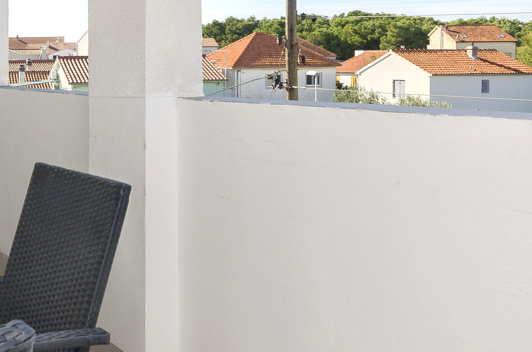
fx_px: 727
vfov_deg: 26.5
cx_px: 86
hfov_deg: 38.3
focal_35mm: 49
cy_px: 45
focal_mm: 13
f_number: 7.1
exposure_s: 1/200
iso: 100
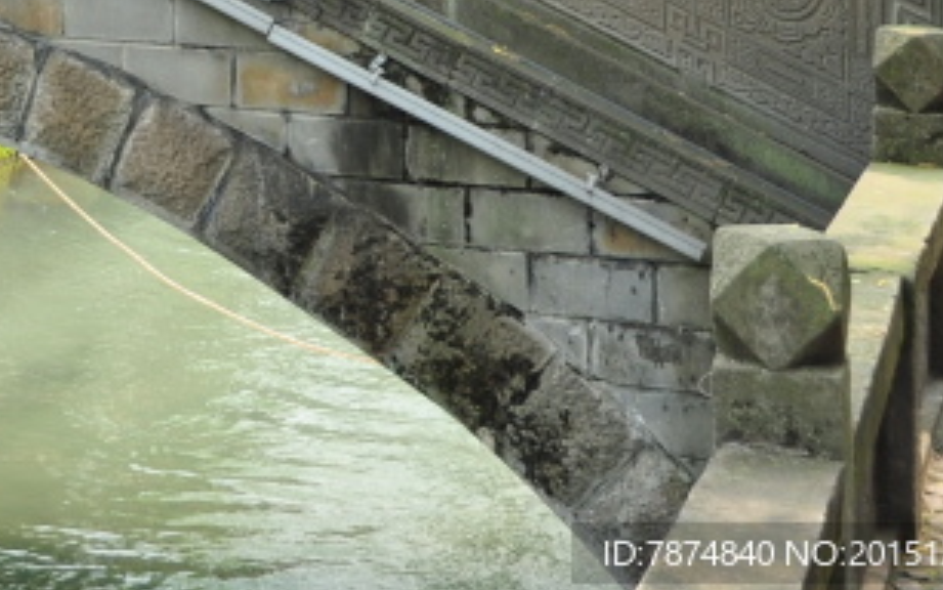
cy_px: -430
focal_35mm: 112
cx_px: -292
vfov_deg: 11.0
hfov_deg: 17.4
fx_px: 2879
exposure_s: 1/160
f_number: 6.3
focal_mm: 22
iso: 200
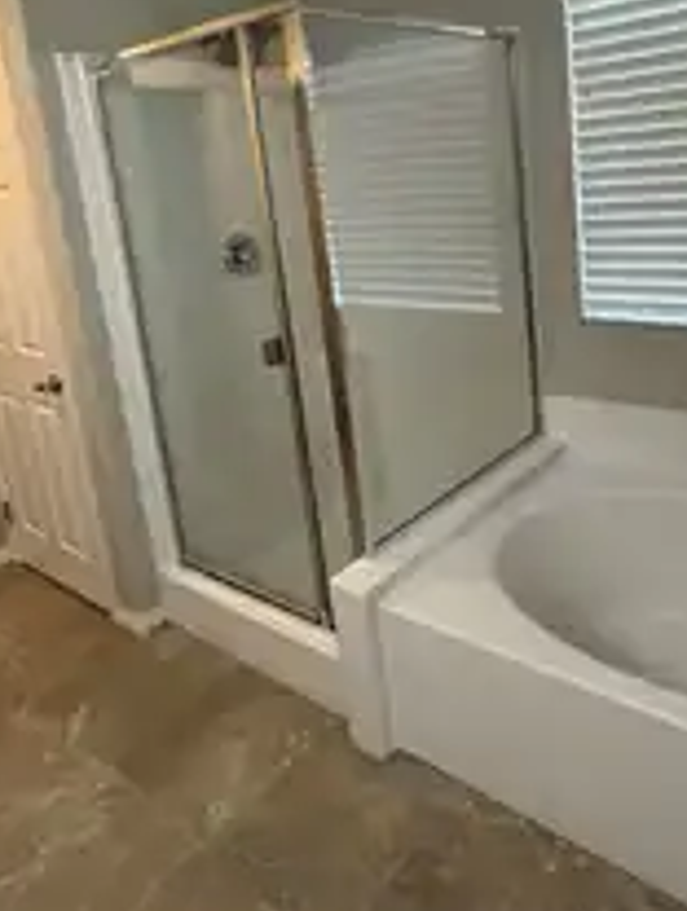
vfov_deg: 63.5
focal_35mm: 27
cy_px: 299
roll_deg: +4.7
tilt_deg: -11.7
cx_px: 484
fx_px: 712
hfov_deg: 50.1
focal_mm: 2.22
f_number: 2.2
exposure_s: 1/120
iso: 250
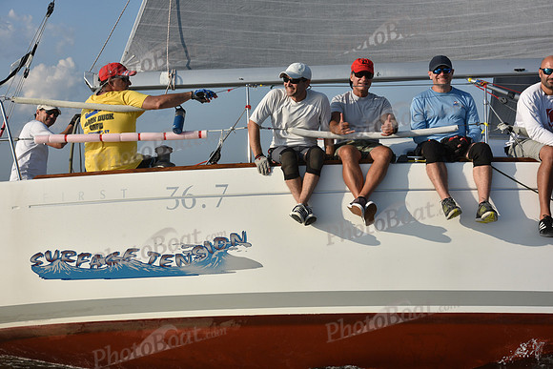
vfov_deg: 19.5
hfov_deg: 28.8
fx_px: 1075
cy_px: 184
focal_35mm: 70
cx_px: 276
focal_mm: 70
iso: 320
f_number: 9
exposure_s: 1/1250
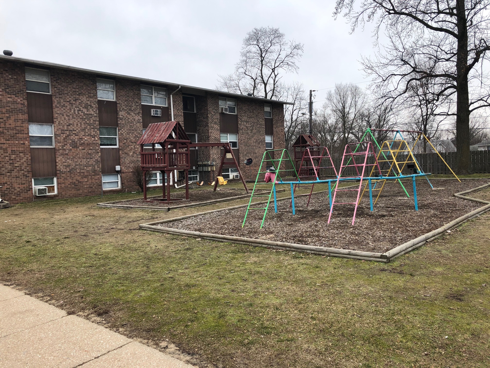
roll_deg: +0.7
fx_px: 396
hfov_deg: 63.4
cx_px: 245
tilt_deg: -2.4
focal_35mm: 28
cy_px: 184
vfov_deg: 49.7
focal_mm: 3.99
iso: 20
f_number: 1.8
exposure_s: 1/607
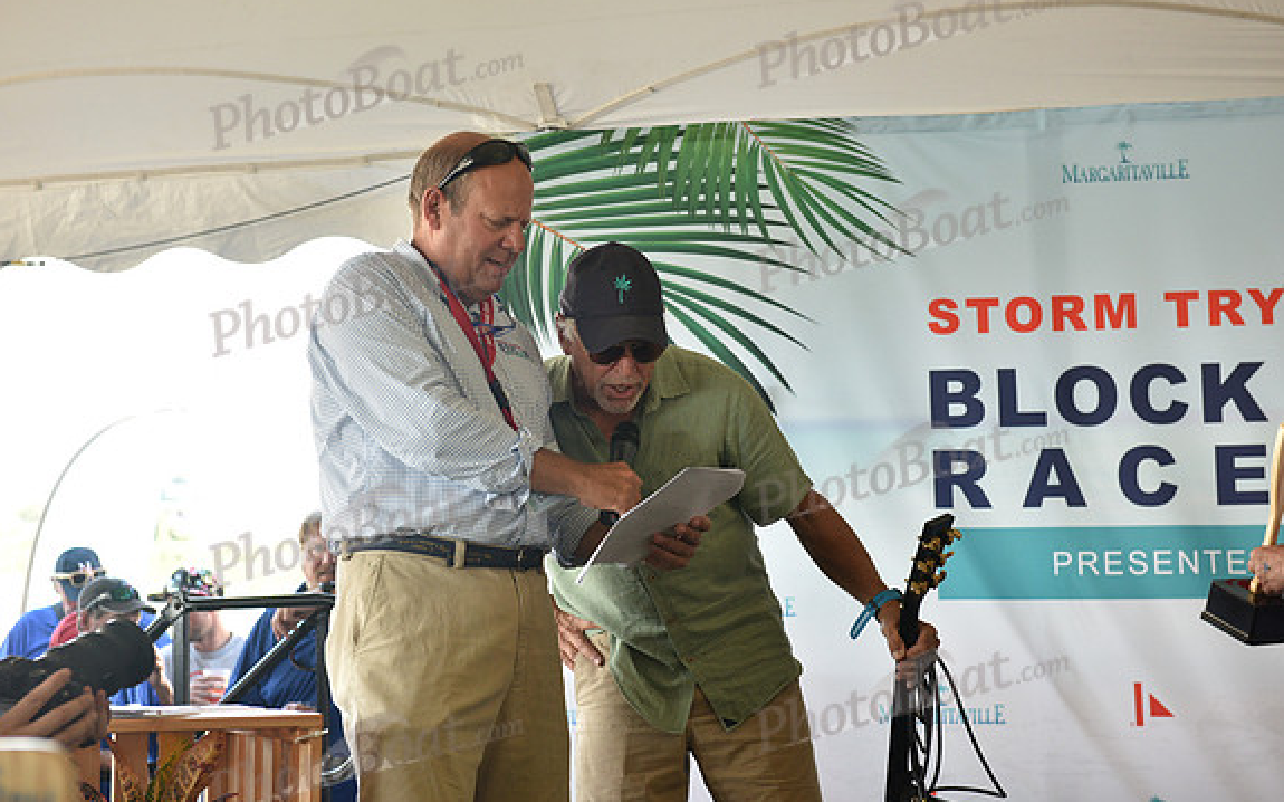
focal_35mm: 72
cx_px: 641
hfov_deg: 28.6
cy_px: 383
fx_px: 2519
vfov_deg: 18.1
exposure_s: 1/160
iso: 800
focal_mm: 70
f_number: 5
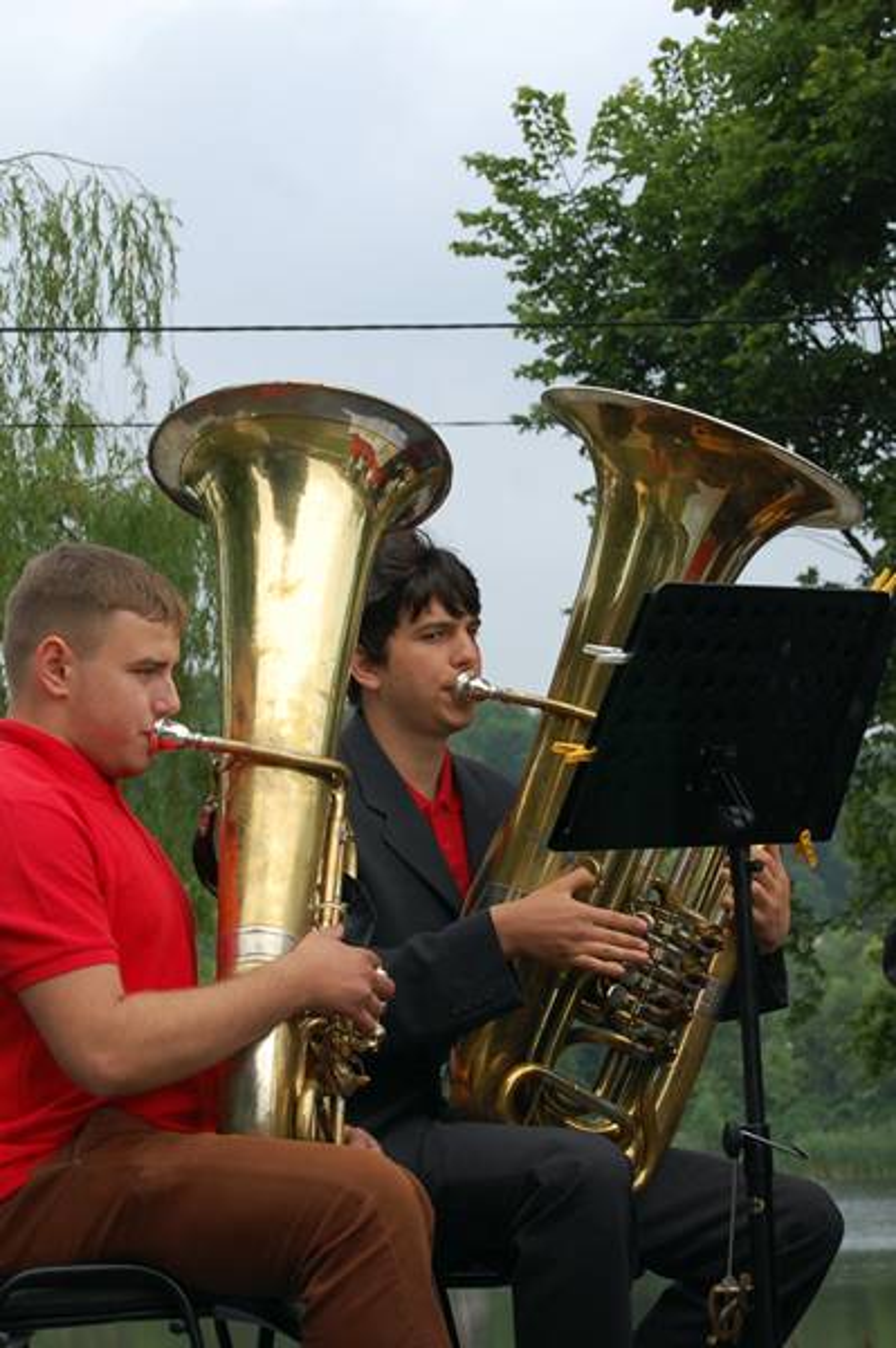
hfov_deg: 16.5
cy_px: 674
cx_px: 448
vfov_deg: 24.6
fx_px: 3085
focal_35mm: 82
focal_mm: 55
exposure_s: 1/125
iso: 280
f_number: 5.6
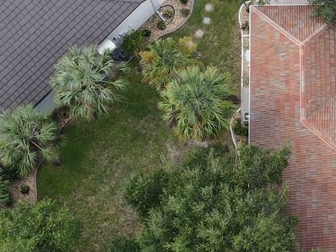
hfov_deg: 21.8
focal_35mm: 88
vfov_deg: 16.8
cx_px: 297
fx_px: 854
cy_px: 88
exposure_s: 1/160
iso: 100
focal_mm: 4.5
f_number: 2.8
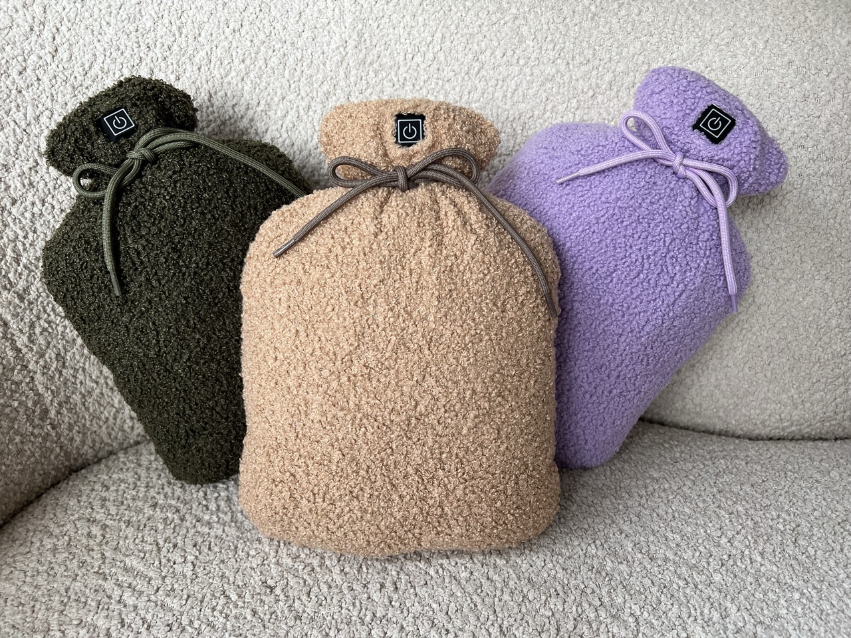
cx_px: 426
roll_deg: -1.5
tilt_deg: -35.2
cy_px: 319
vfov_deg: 53.1
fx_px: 639
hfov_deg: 67.3
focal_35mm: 26
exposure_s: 1/121
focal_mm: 5.7
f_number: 1.5
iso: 100
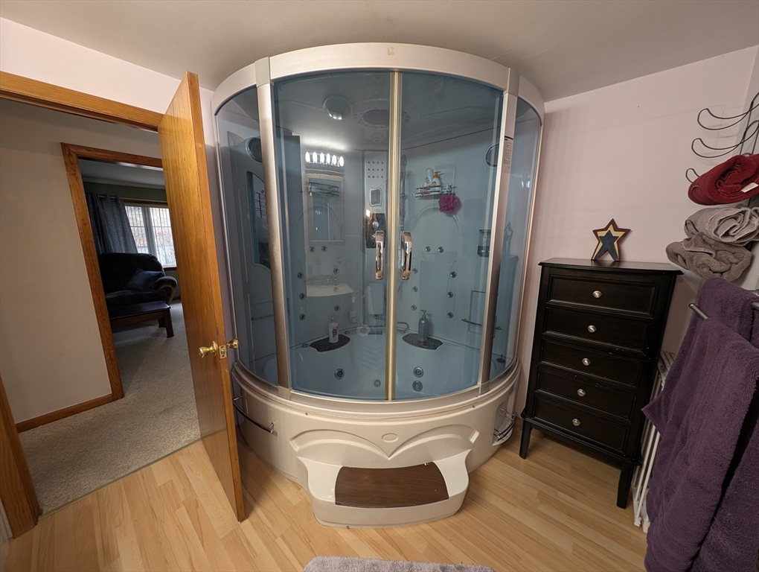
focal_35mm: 12
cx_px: 380
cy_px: 286
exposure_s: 1/42.6
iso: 125
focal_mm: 2.23
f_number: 1.95
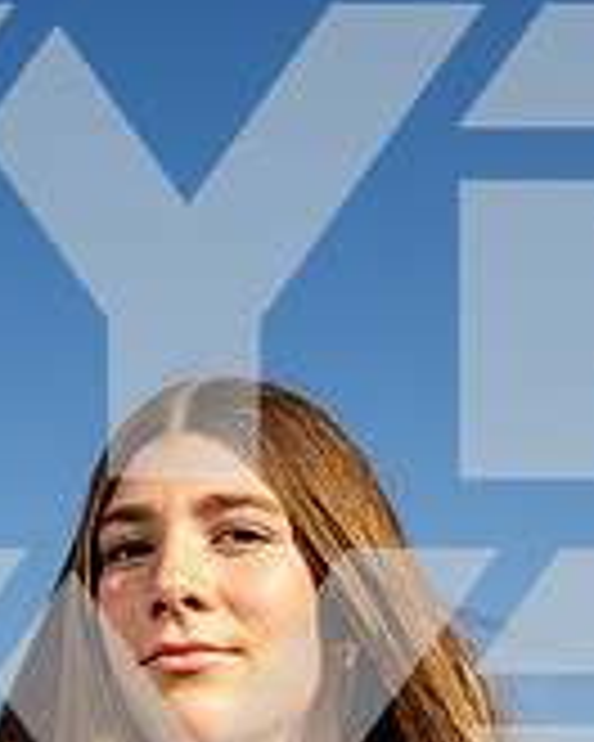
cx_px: 387
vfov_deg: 22.9
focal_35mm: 79
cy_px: 789
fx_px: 1736
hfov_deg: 19.4
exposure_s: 1/125
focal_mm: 24
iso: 50
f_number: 7.1
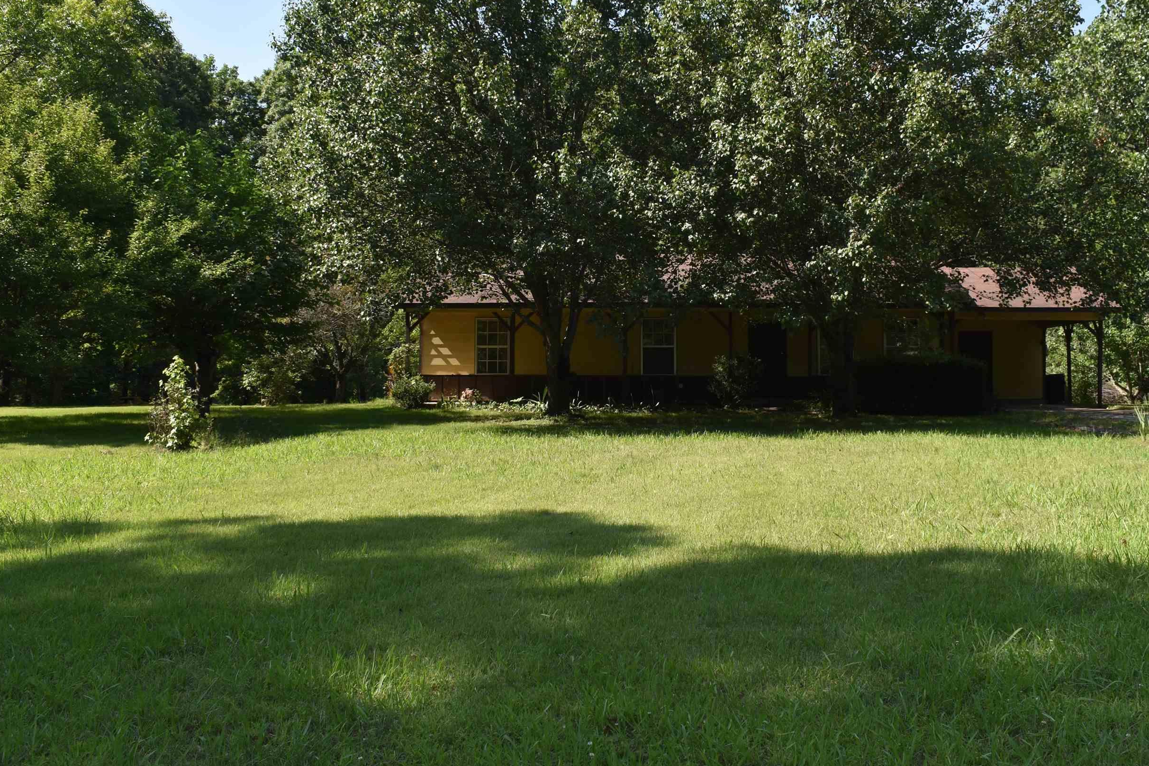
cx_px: 611
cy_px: 297
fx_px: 1213
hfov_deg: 50.7
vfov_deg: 34.9
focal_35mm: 38
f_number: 7.1
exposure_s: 1/200
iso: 100
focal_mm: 20
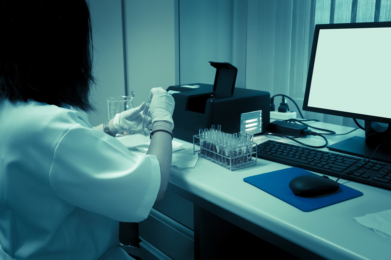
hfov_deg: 55.1
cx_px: 196
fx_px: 375
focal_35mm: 34
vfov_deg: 38.4
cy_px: 130
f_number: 4
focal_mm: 23
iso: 2000
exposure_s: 1/100
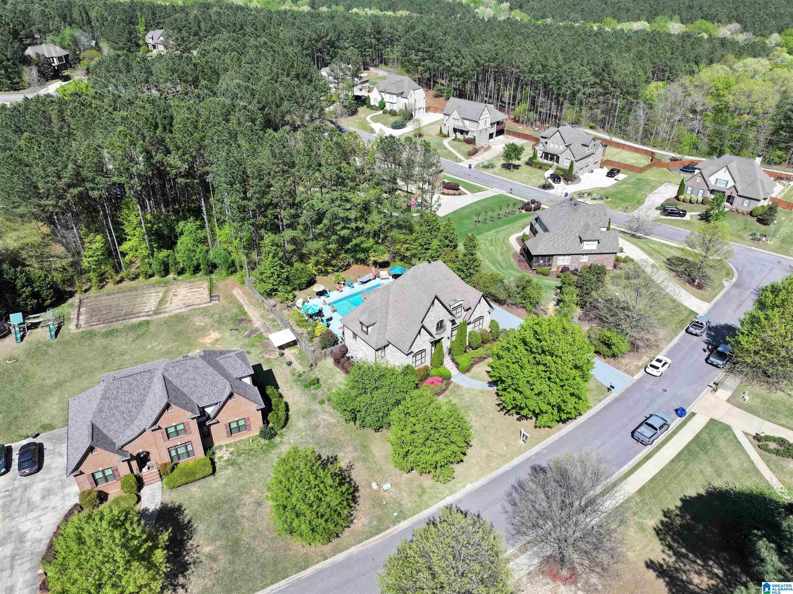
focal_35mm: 24
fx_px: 550
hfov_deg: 71.6
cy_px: 297
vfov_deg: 56.8
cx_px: 396
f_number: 2.8
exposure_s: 1/1250
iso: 100
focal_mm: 12.29
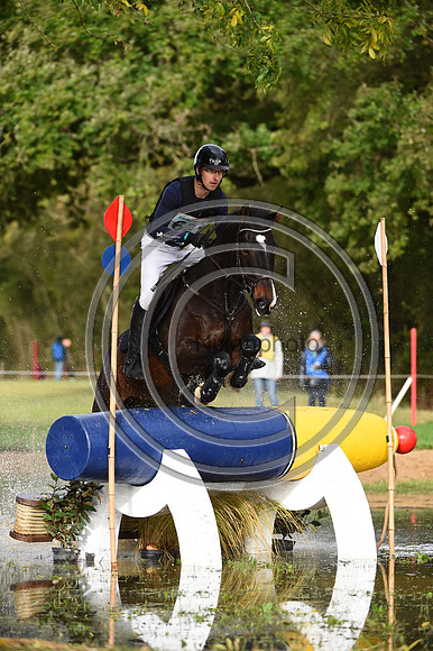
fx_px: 3612
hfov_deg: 6.9
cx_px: 216
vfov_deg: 10.3
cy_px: 326
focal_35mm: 200
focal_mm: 200
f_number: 5
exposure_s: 1/1250
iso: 1000
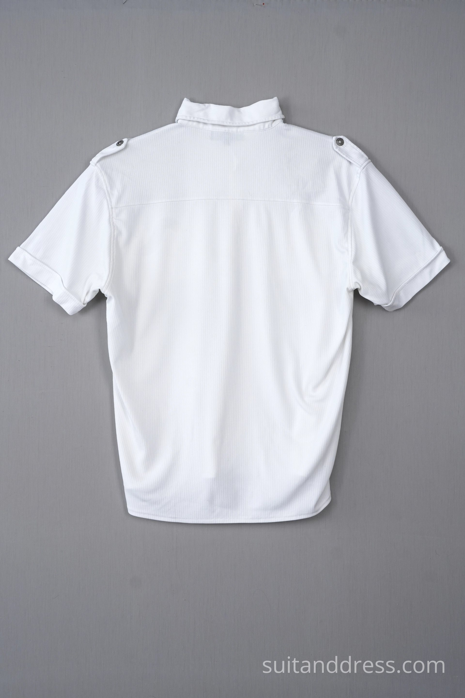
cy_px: 349
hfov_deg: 28.9
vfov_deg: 42.3
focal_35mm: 46
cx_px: 232
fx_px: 901
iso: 320
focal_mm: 31
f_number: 9
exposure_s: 1/60
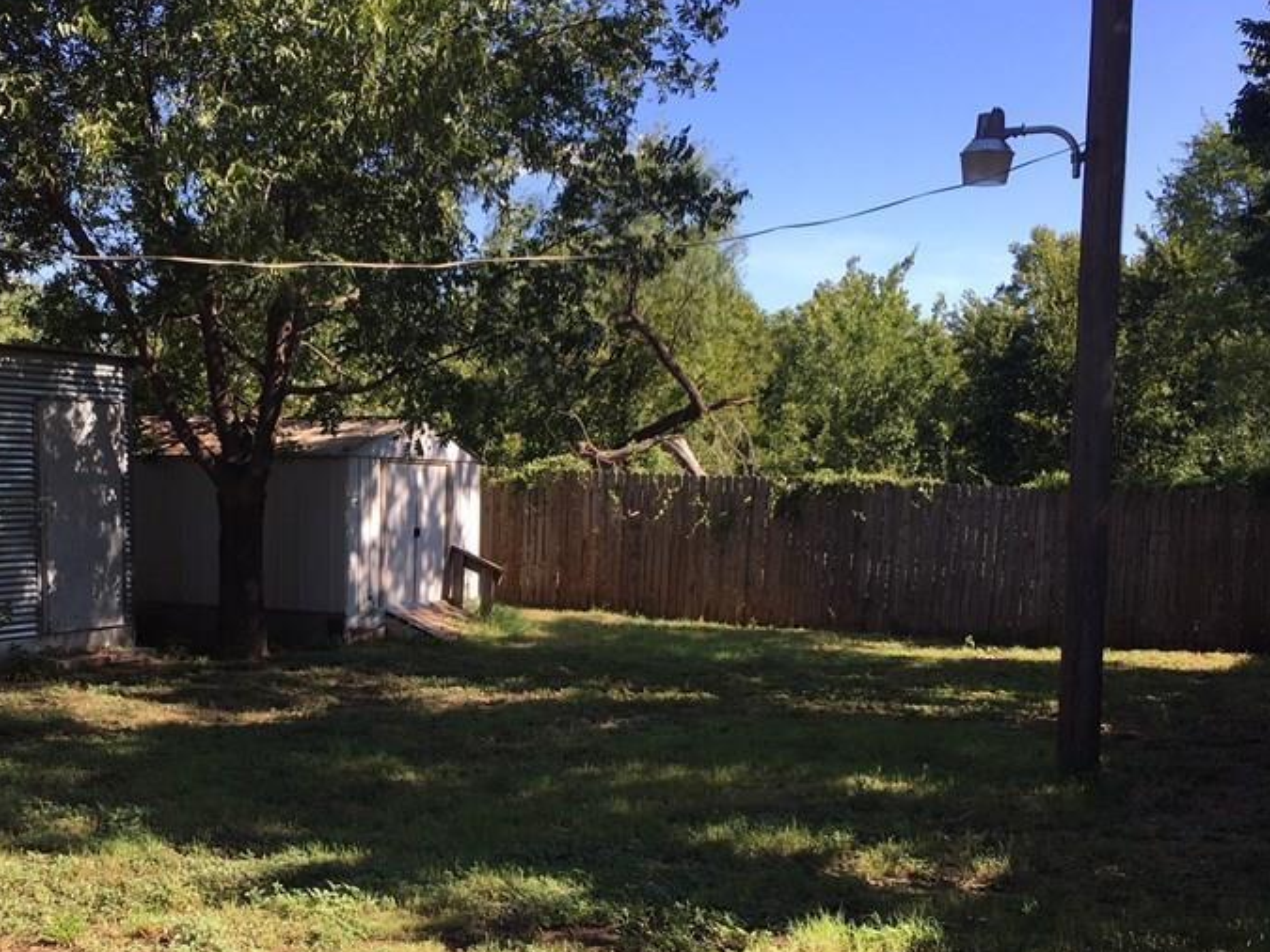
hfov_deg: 42.3
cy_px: 615
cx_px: 403
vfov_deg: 32.7
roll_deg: -1.5
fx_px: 1614
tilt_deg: -4.4
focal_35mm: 44
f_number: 2.2
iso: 25
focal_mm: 4.15
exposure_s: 1/545
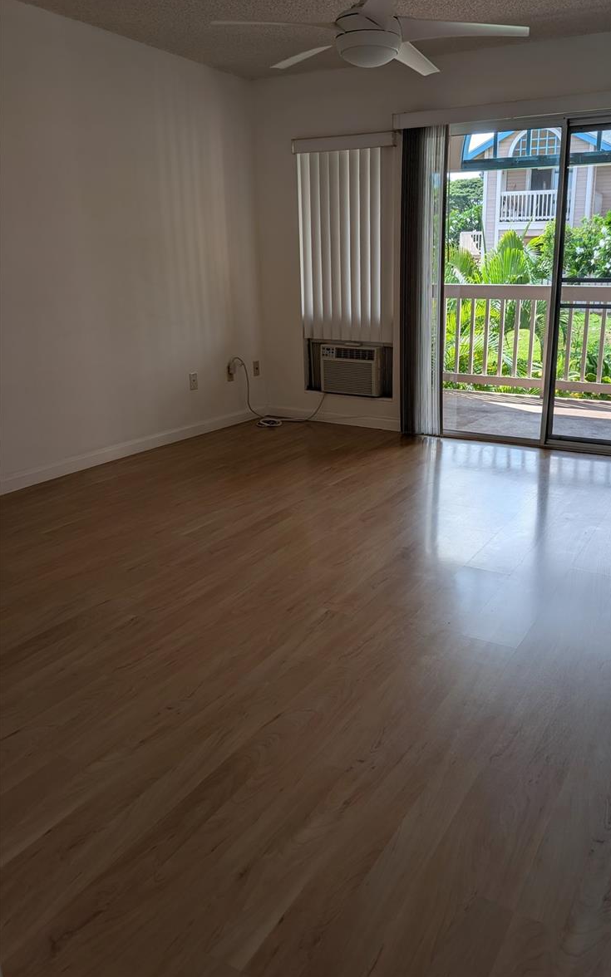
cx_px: 374
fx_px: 693
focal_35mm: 26
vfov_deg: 70.4
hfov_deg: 47.3
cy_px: 480
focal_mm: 6.9
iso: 22
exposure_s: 1/256
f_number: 1.68
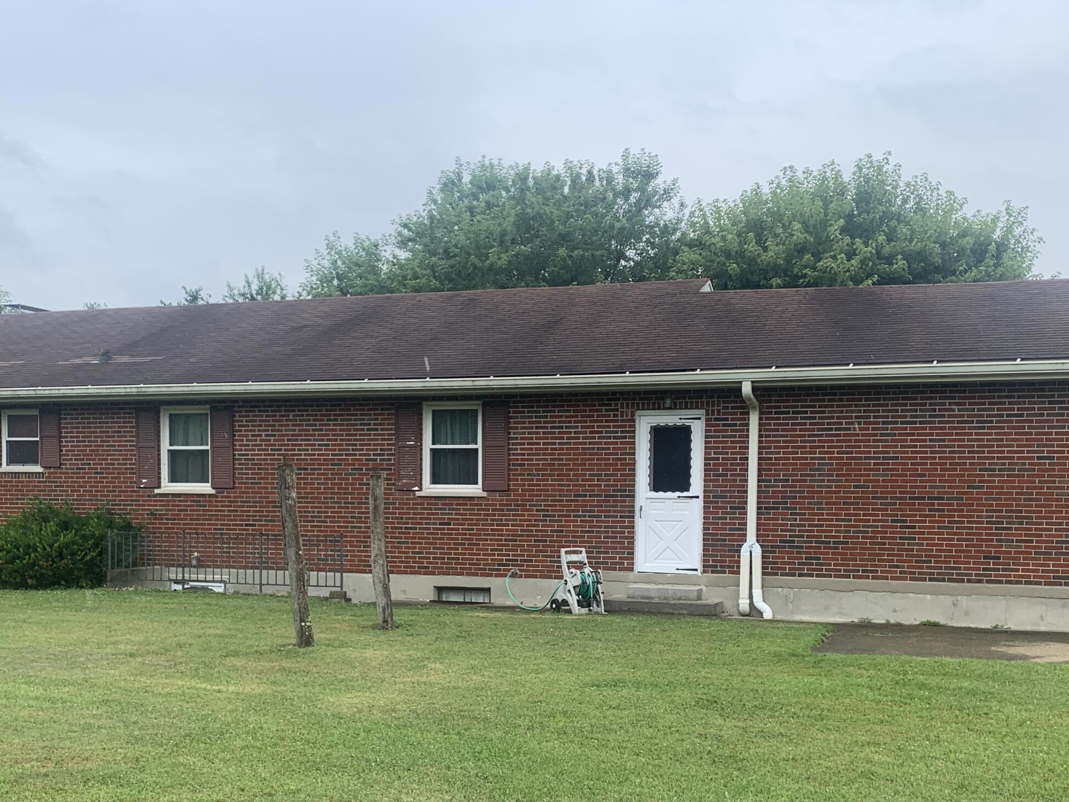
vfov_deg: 35.3
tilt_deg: -3.4
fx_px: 1235
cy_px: 581
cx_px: 533
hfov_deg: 46.8
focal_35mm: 40
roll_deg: -1.5
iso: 25
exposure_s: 1/864
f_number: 1.8
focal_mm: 4.25
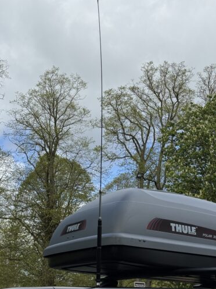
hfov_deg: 25.2
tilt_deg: +17.7
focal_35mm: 58
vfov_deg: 33.3
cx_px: 103
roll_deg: -2.0
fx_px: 483
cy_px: 143
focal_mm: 6.76
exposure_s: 1/6536
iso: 64
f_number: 1.78
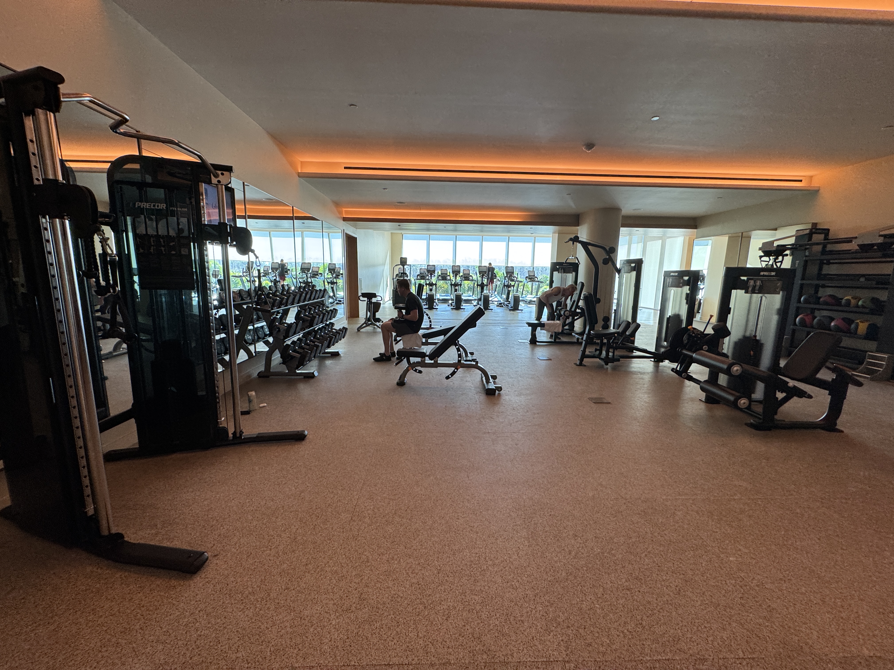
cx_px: 447
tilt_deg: -8.3
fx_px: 362
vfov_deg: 85.7
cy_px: 335
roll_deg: -1.9
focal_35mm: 14
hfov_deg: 102.1
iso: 125
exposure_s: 1/120
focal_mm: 2.22
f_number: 2.2
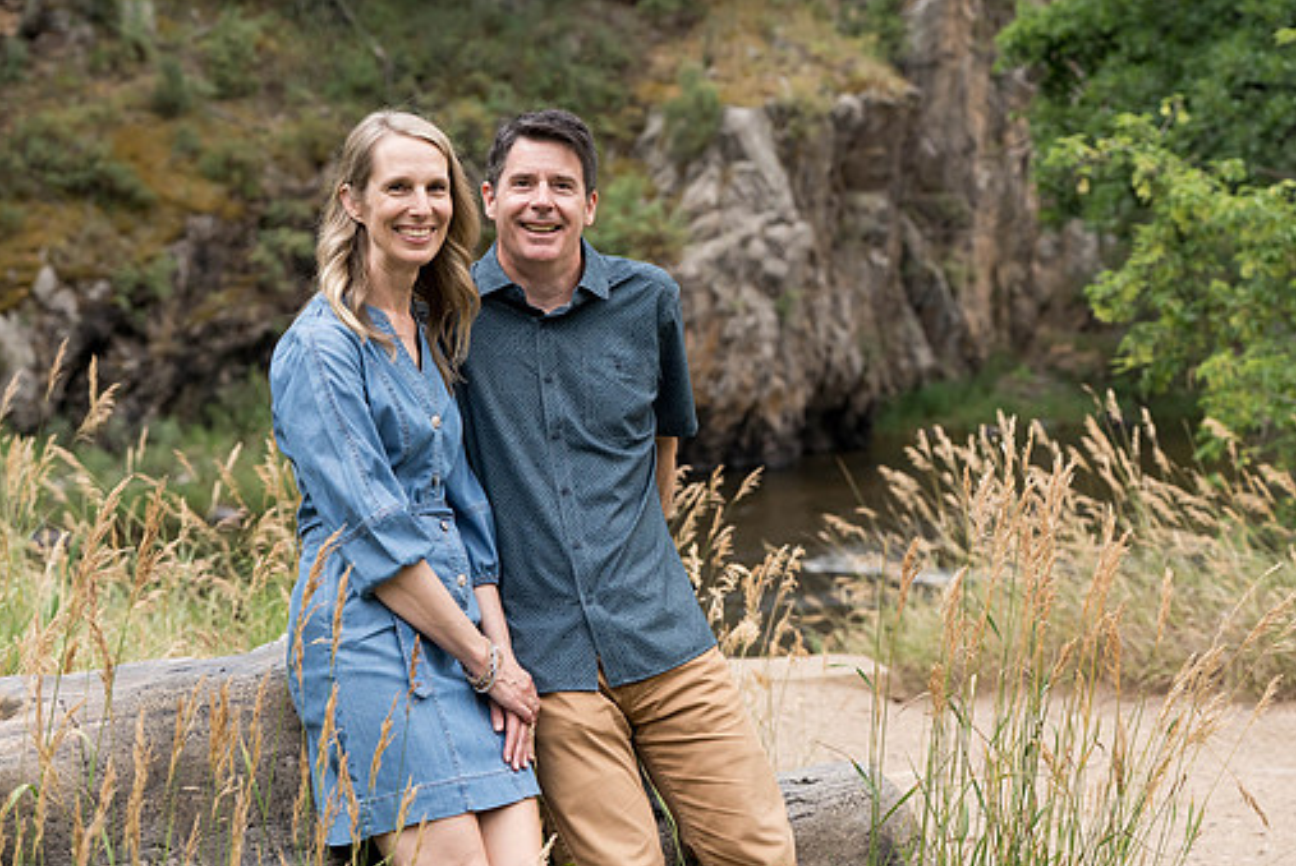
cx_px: 688
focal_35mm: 80
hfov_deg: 25.3
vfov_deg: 17.1
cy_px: 387
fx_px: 2882
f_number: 4.5
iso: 2000
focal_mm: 70
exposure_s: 1/250
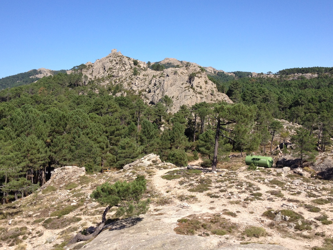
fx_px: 375
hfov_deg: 47.9
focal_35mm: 39
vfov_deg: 36.8
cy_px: 118
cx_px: 168
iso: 64
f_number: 2.4
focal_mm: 4.28
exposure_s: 1/1381
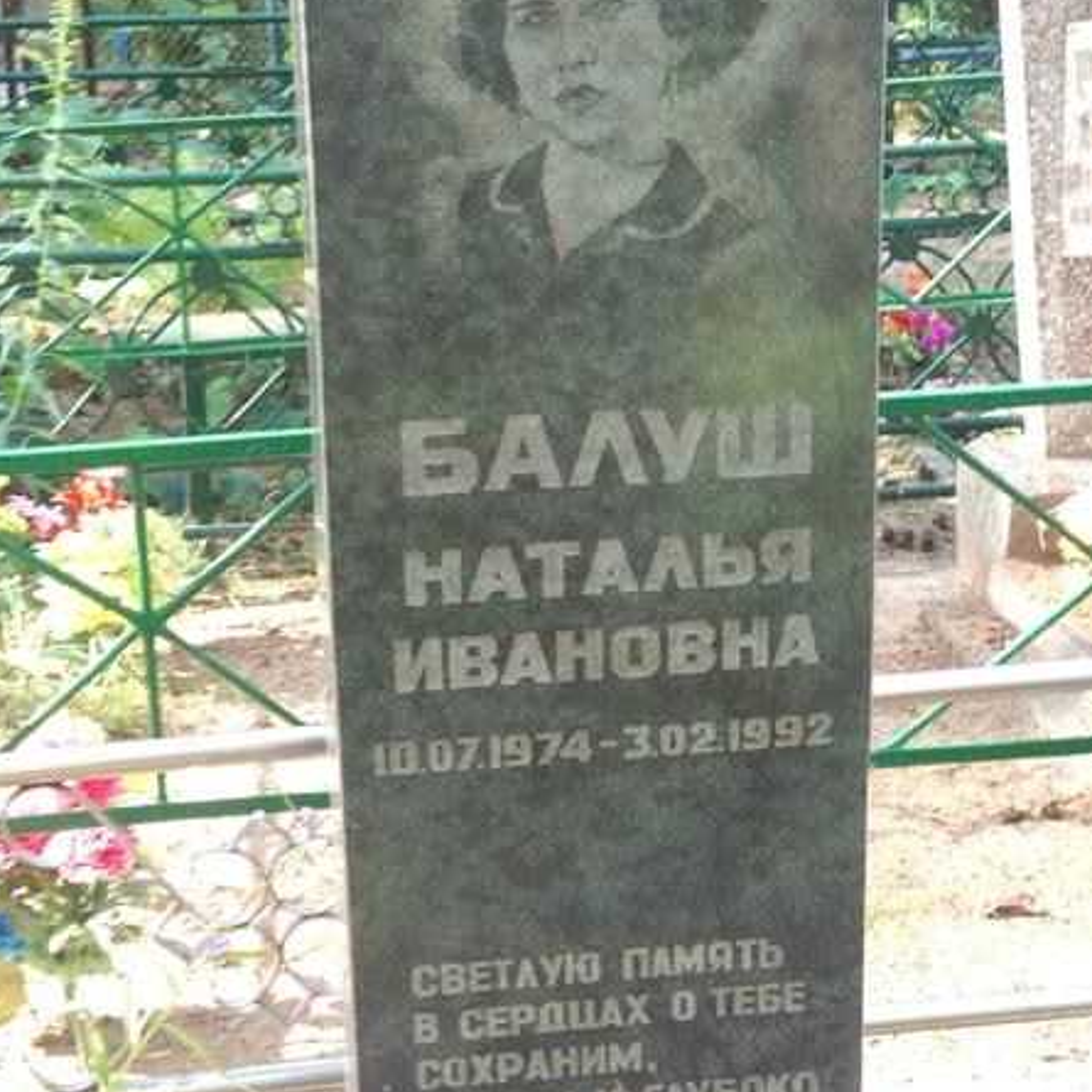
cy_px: 601
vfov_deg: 27.7
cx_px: 542
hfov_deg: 27.7
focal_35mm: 62
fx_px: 2213
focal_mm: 5.99
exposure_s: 1/60
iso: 500
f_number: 2.6
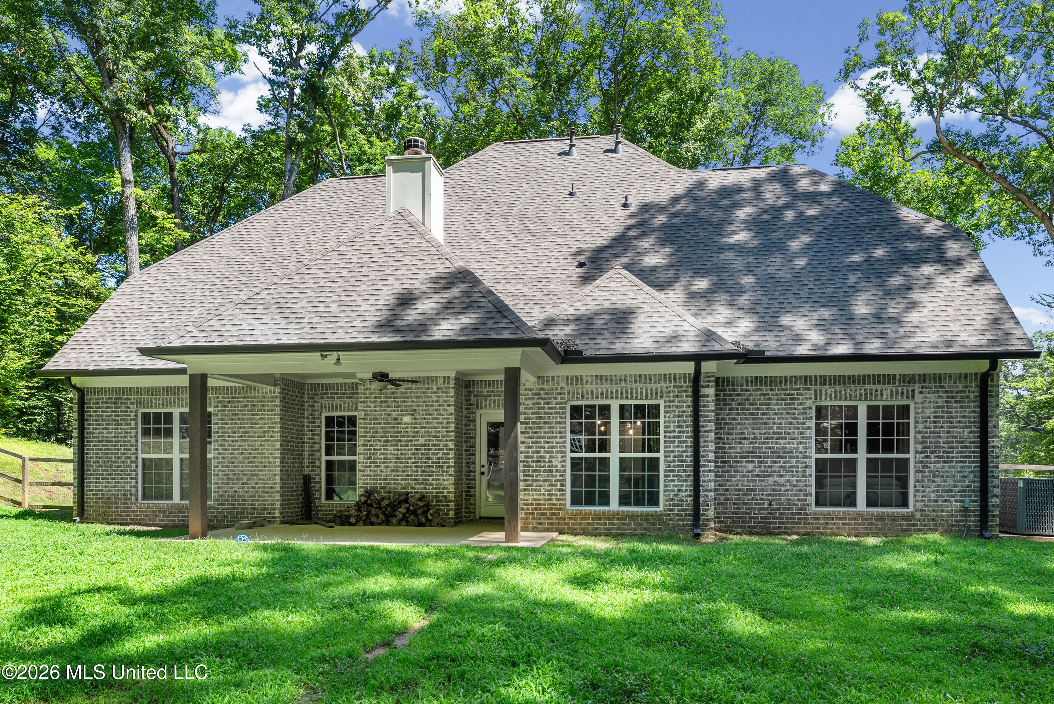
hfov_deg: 71.5
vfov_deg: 51.3
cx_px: 527
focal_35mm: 25
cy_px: 352
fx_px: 732
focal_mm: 25
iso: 800
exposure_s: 1/125
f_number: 9
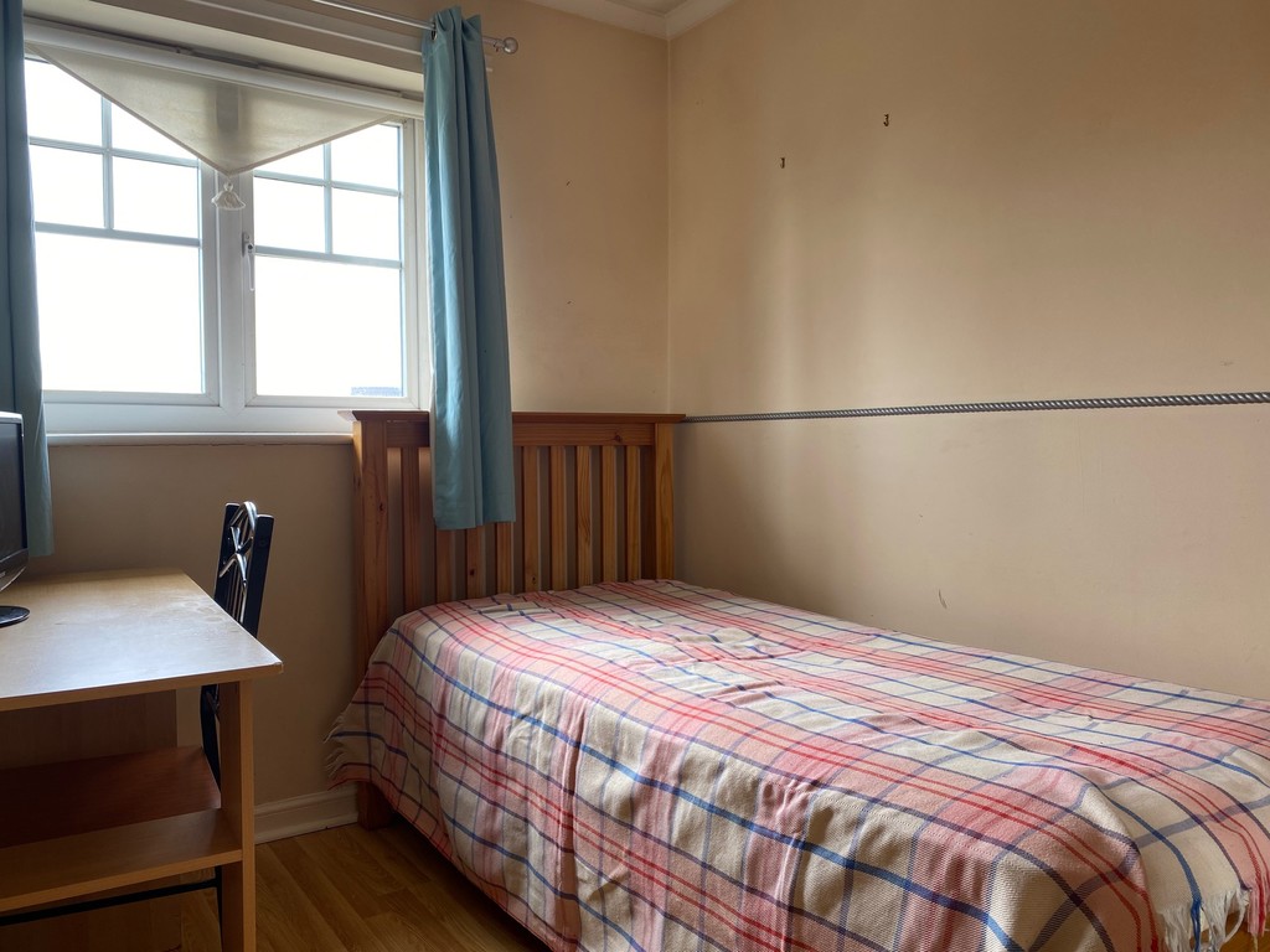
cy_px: 476
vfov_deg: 53.1
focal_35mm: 26
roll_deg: -0.1
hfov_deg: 67.3
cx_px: 635
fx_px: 954
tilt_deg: -1.1
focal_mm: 4.25
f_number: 1.8
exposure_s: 1/122
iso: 40
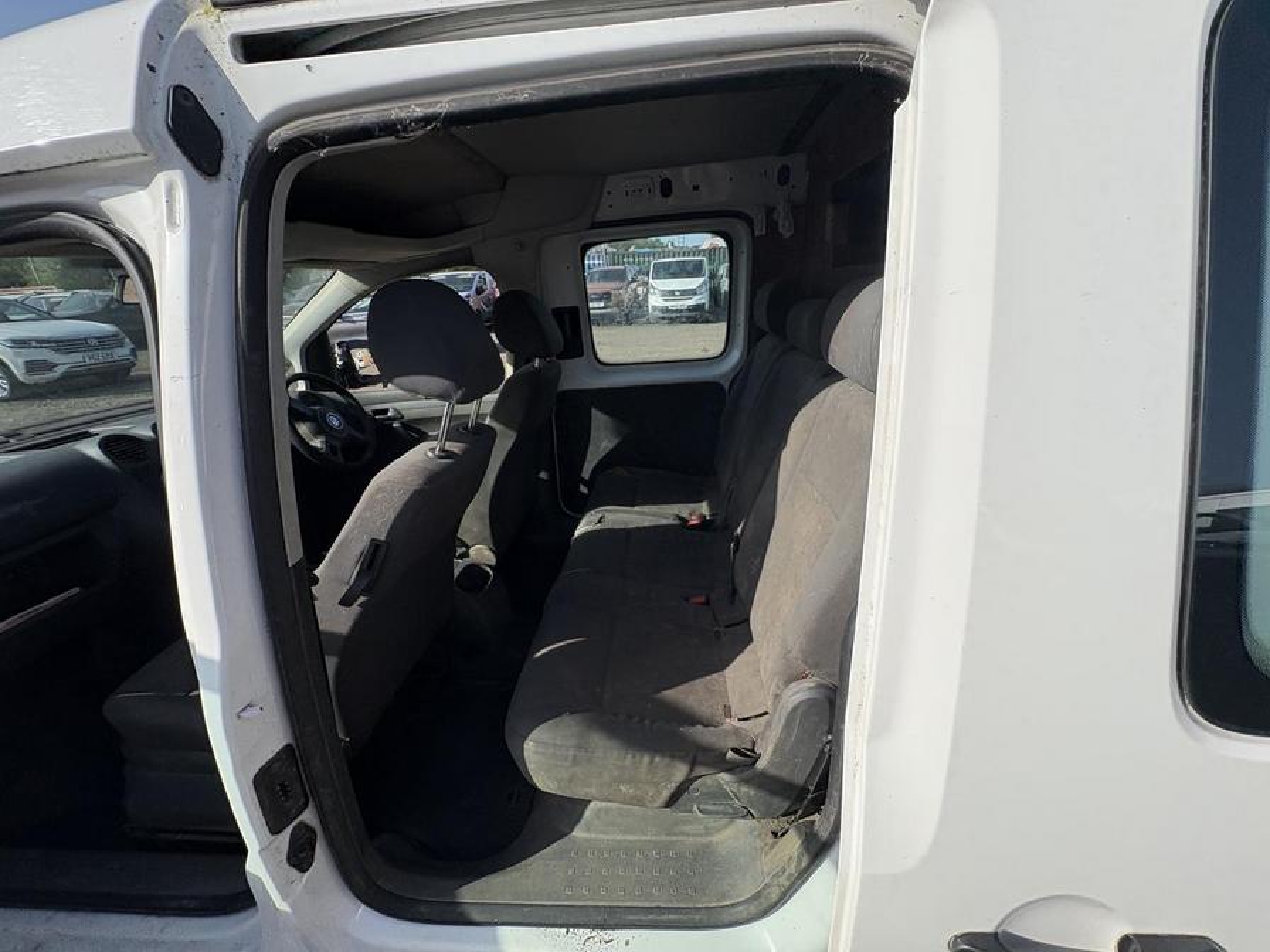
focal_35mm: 14
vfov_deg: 85.7
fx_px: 514
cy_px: 476
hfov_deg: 102.1
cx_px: 635
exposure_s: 1/1323
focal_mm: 2.22
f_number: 2.2
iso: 40
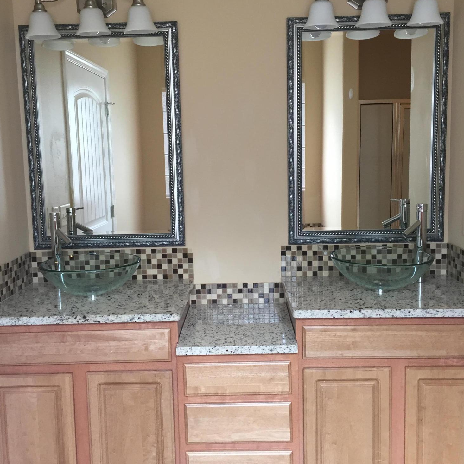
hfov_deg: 47.2
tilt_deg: -6.1
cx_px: 228
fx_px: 531
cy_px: 218
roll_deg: +1.0
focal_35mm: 35
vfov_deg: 47.2
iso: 80
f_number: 2.2
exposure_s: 1/30
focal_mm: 4.15
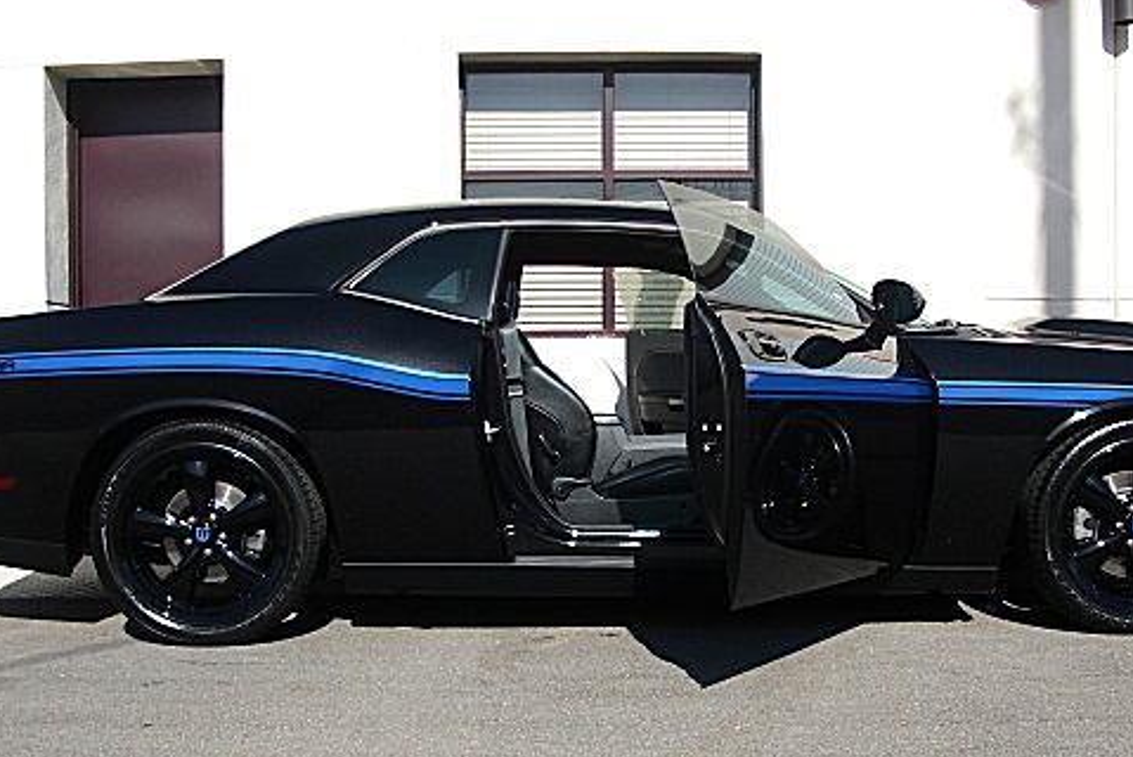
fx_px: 1574
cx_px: 629
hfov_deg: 39.5
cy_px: 509
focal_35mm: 50
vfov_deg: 26.9
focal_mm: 6.3
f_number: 2.8
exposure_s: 1/640
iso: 50
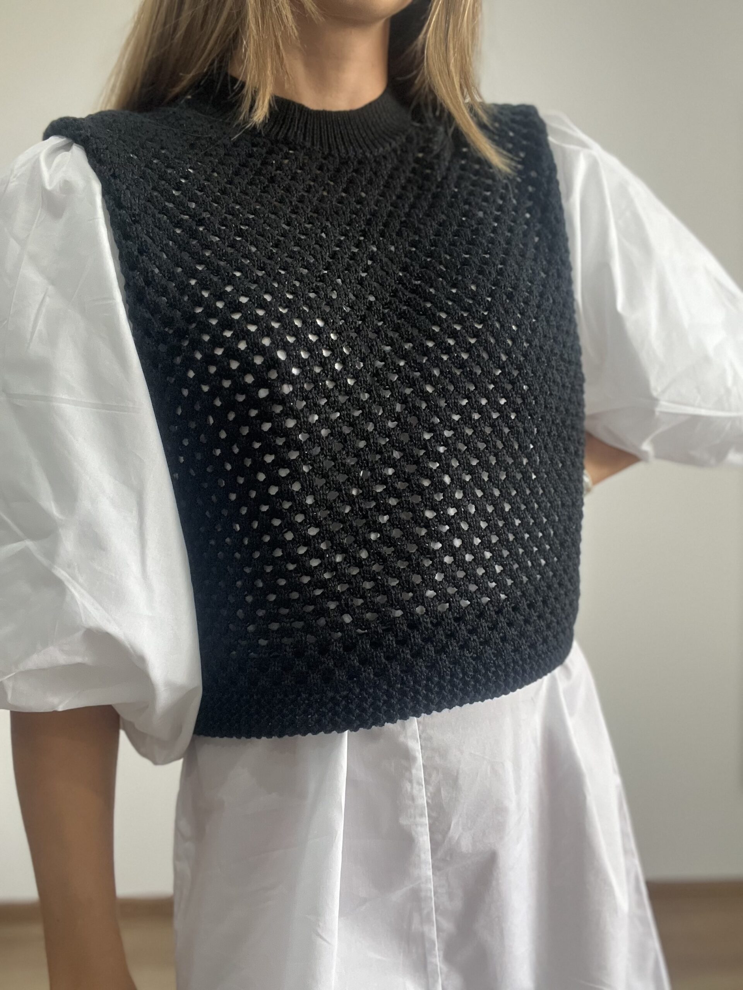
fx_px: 859
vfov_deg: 60.0
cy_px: 495
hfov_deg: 46.8
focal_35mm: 30
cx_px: 372
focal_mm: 2.71
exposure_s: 1/50
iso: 200
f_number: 2.2
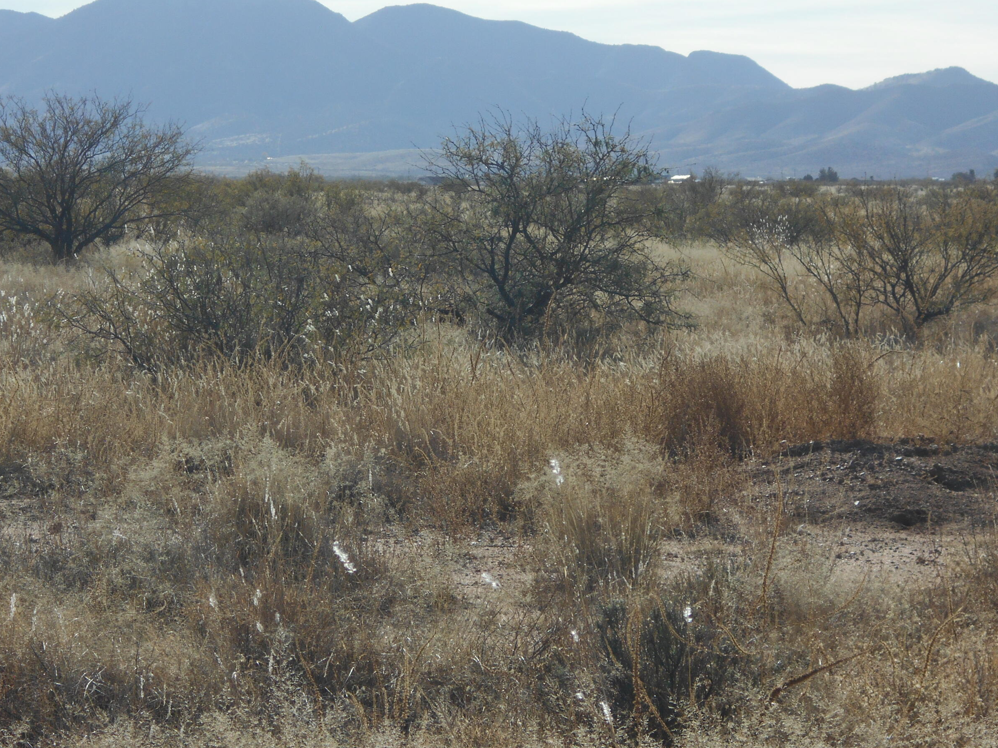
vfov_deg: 10.6
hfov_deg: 14.1
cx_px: 426
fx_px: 4036
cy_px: 370
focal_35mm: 140
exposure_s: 1/640
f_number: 6
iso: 80
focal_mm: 20.1
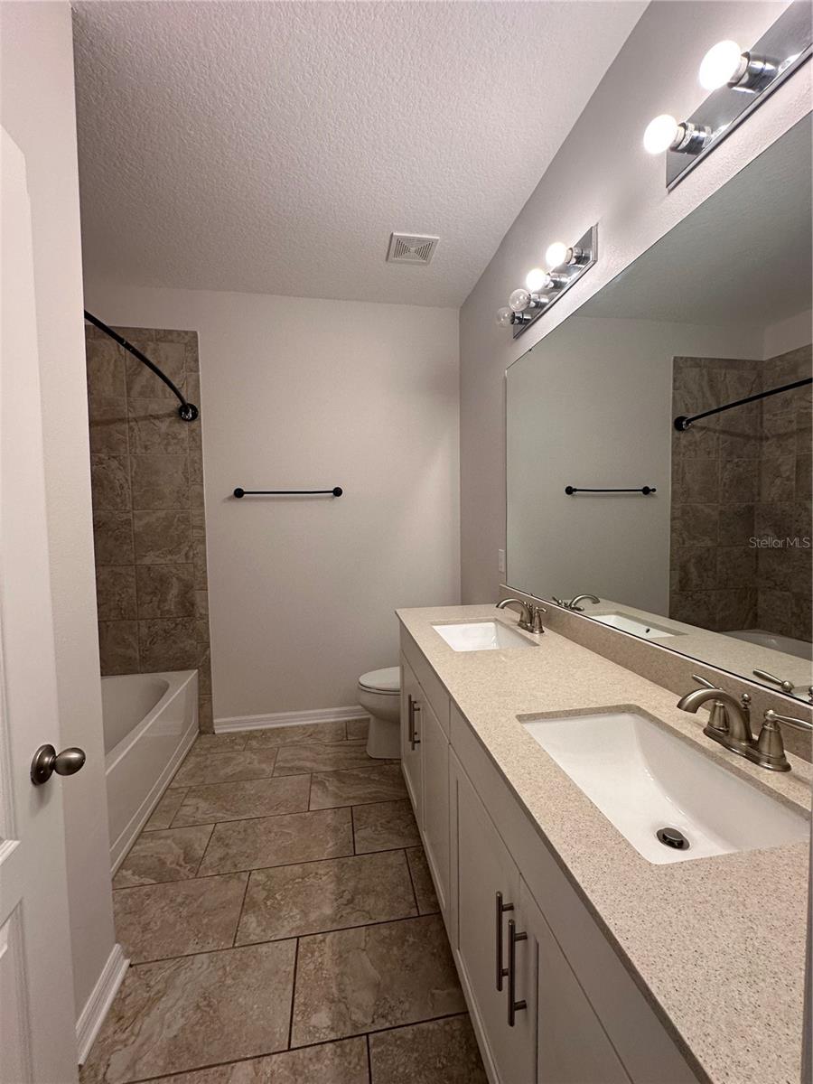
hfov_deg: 85.7
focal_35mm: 14
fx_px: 438
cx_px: 406
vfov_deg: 102.1
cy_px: 542
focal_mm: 2.22
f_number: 2.2
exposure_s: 1/120
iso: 160
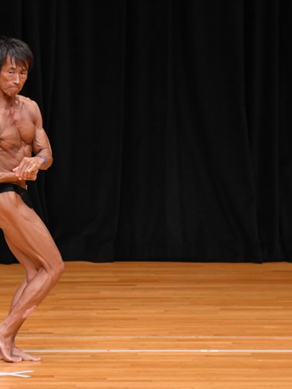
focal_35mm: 415
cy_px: 195
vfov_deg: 4.8
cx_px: 41
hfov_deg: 3.6
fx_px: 4668
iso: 3200
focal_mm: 190
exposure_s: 1/400
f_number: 5.6
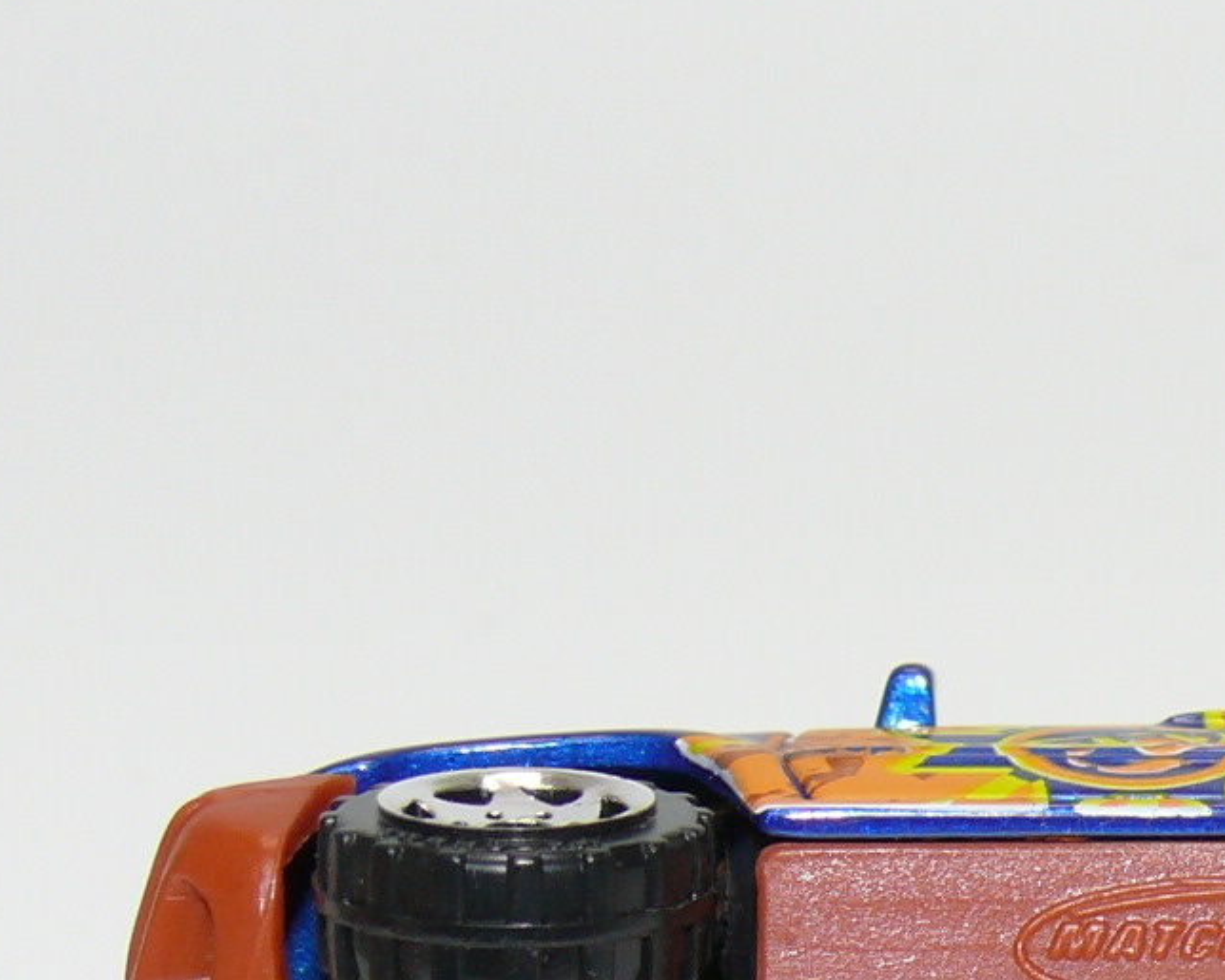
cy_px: 1010
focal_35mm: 211
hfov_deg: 9.1
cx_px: 1373
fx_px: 7649
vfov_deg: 7.3
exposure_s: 1/30
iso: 100
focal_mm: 12.3
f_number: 4
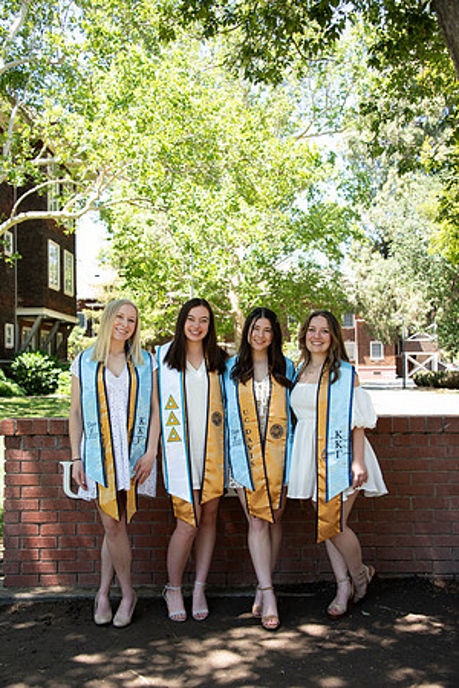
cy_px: 344
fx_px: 727
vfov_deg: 50.7
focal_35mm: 38
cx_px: 230
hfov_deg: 35.1
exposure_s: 1/400
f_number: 5.6
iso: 640
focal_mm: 38
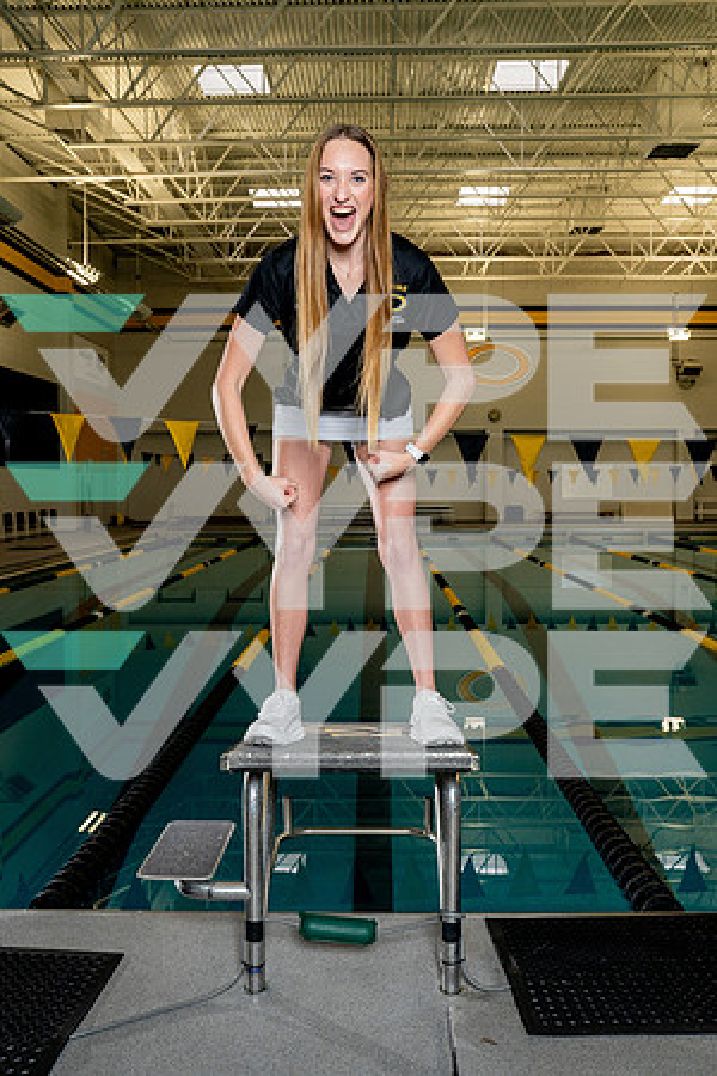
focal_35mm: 31
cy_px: 538
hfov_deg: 42.3
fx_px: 926
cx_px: 358
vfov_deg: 60.3
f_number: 7.1
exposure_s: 1/200
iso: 500
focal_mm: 31
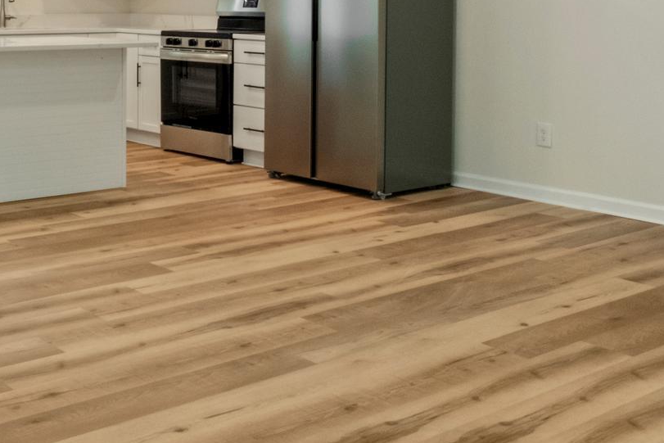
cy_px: 17
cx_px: 90
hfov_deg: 35.7
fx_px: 978
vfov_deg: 24.5
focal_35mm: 53
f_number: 22
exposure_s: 1/3
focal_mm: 13.8
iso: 3200
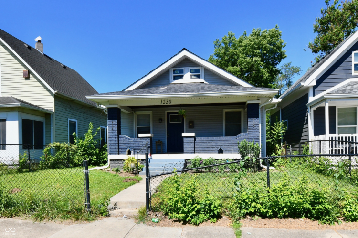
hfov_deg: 100.4
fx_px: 149
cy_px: 119
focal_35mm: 15
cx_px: 179
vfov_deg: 77.3
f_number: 13
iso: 640
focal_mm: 15
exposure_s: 1/640
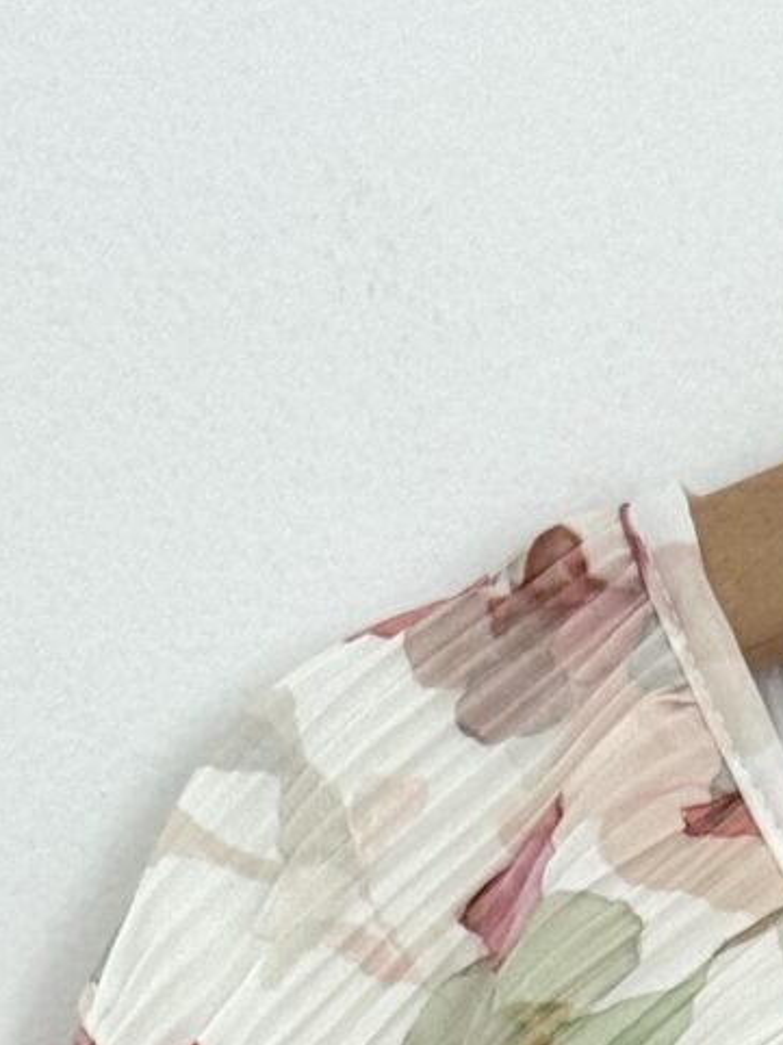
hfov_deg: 7.2
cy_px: 2196
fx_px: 6158
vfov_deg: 9.0
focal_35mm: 204
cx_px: 1091
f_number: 1.78
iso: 64
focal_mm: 6.76
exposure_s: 1/120
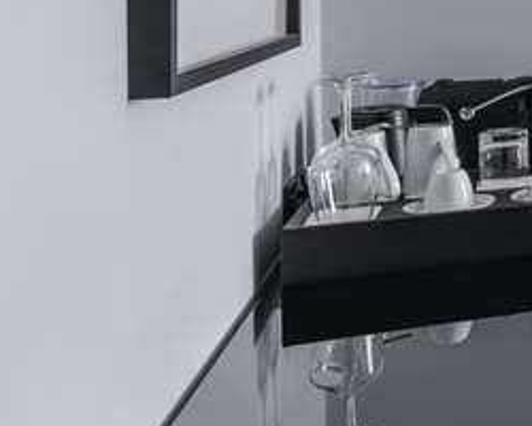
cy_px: 19
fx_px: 1086
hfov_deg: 18.0
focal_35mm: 69
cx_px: 1082
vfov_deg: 21.5
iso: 200
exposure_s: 1/2
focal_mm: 18
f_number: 16
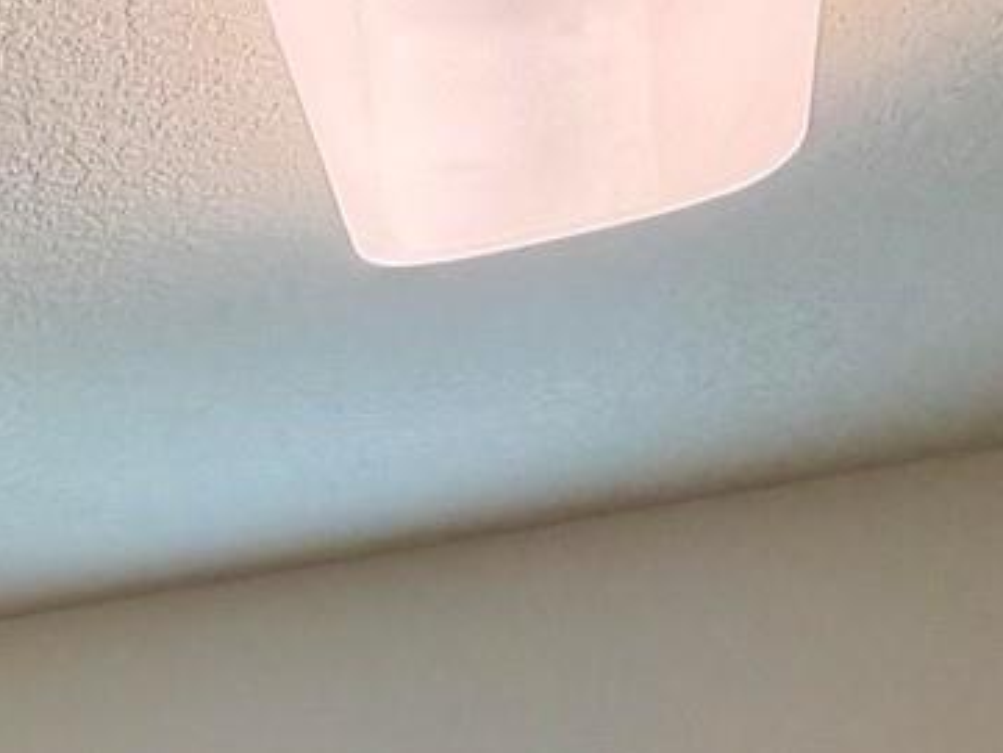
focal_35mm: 62
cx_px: -675
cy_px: 1481
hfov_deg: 22.4
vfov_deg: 17.4
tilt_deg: -10.4
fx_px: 1797
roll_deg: -0.7
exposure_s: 1/120
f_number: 2.2
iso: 250
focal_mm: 2.22
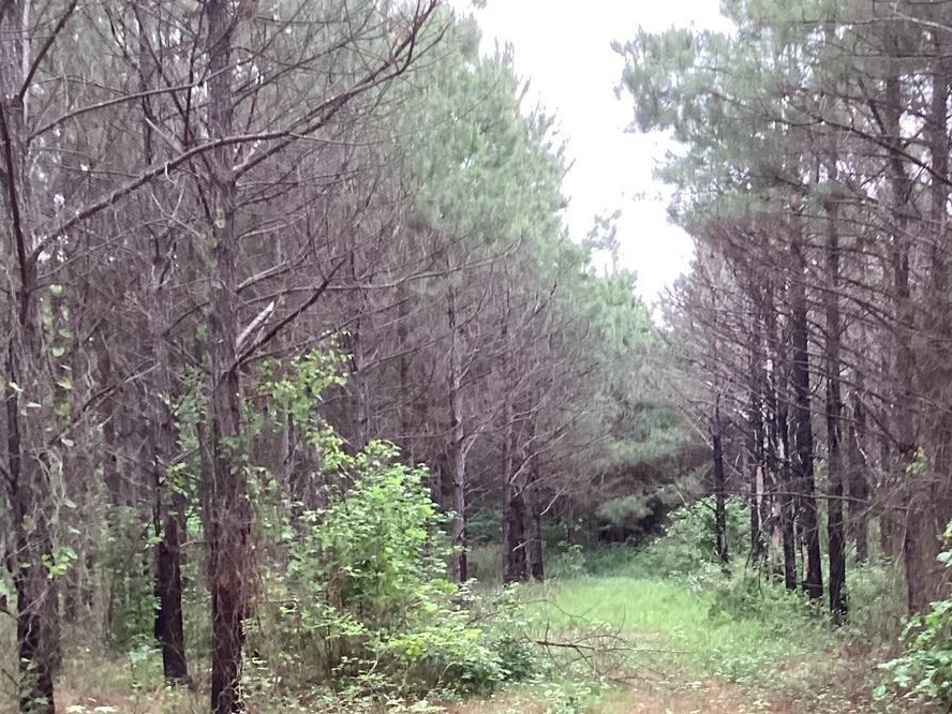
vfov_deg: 25.1
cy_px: 600
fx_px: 1568
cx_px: 598
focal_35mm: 57
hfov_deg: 33.6
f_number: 2.4
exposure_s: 1/50
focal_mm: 3.3
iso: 320
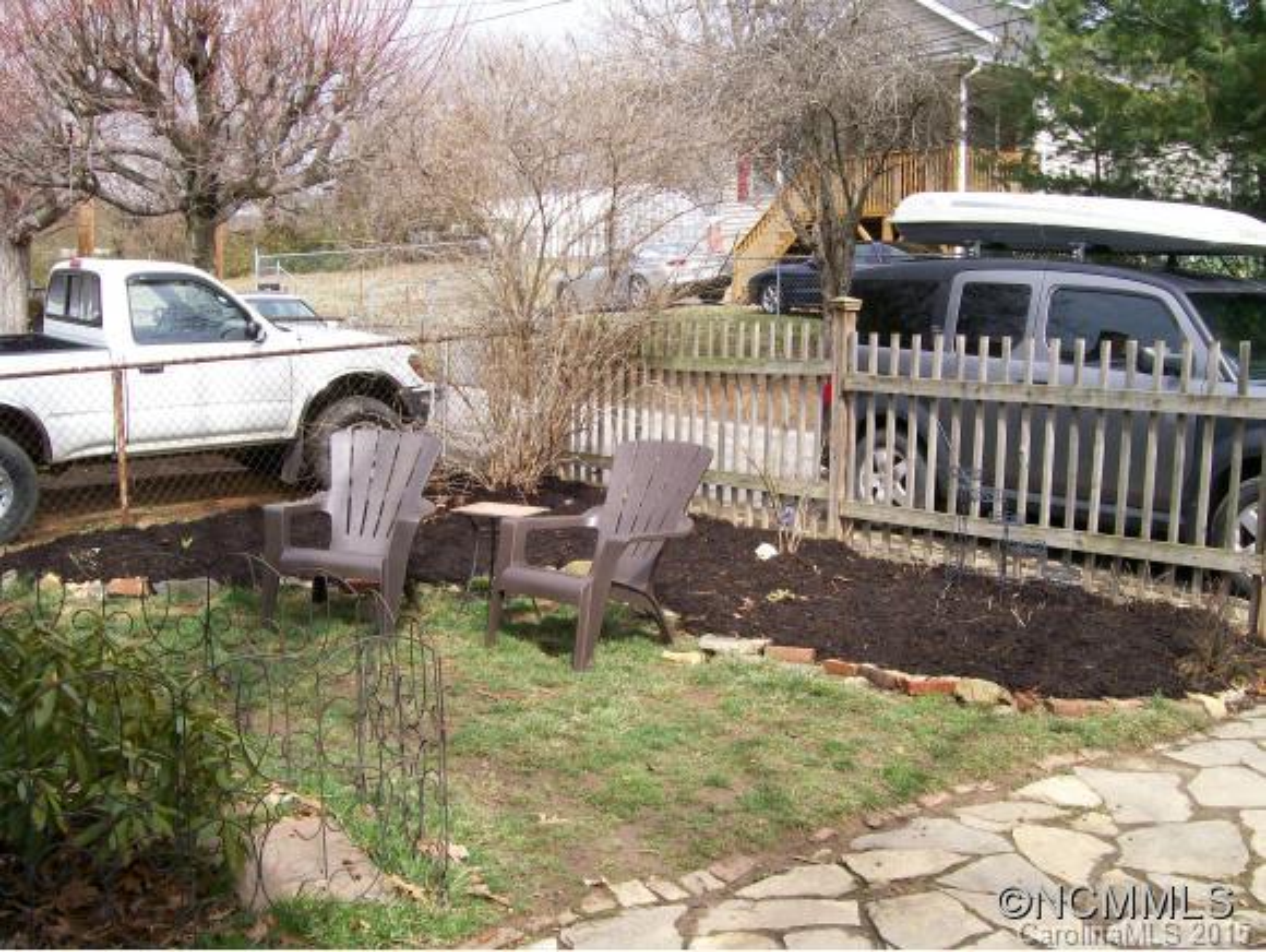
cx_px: 633
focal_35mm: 36
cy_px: 476
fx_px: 1318
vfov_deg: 39.7
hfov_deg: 51.3
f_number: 4.8
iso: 80
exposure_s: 1/313
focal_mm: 6
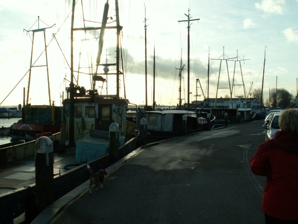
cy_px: 112
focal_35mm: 35
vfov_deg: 40.7
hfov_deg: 52.6
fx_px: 301
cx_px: 149
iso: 50
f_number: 8
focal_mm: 5.86
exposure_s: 1/125
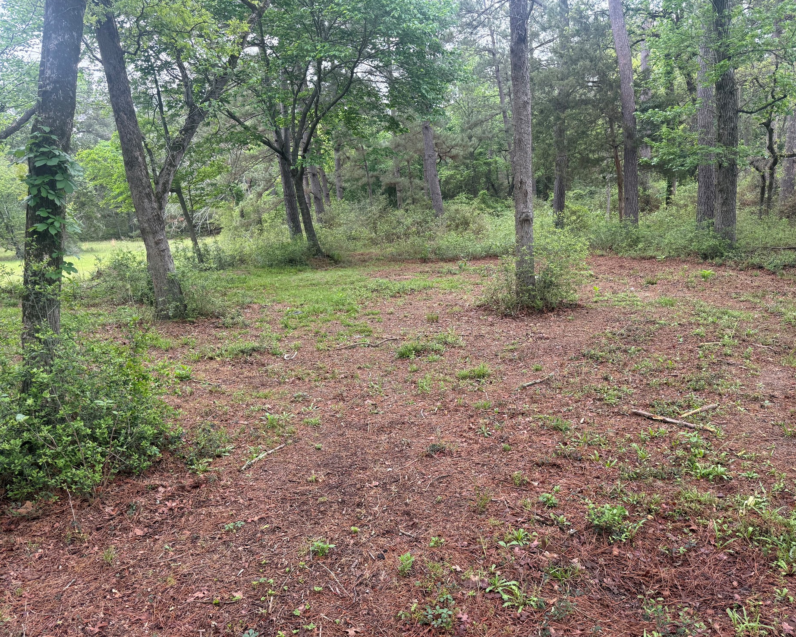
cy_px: 329
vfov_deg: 54.9
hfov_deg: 66.0
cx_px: 410
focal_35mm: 26
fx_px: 613
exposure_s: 1/249
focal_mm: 6.76
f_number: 1.78
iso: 100
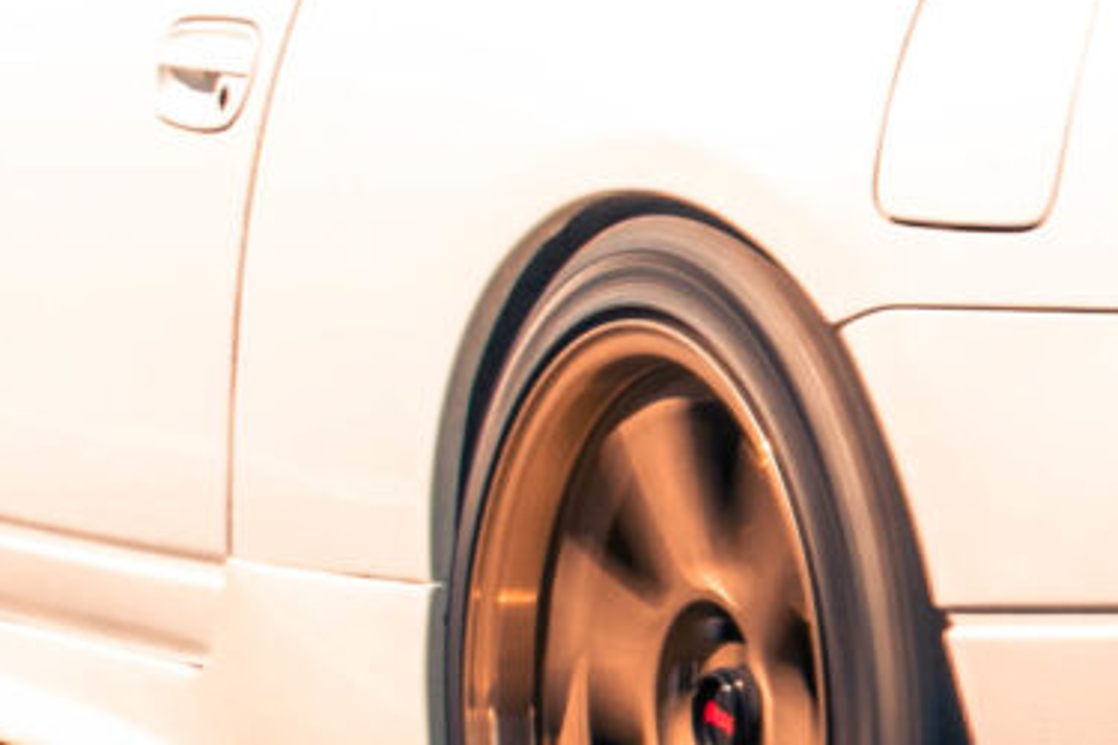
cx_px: 1348
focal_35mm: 246
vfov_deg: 5.6
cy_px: 356
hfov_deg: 8.3
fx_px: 7639
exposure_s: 1/200
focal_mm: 24
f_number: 10
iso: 100
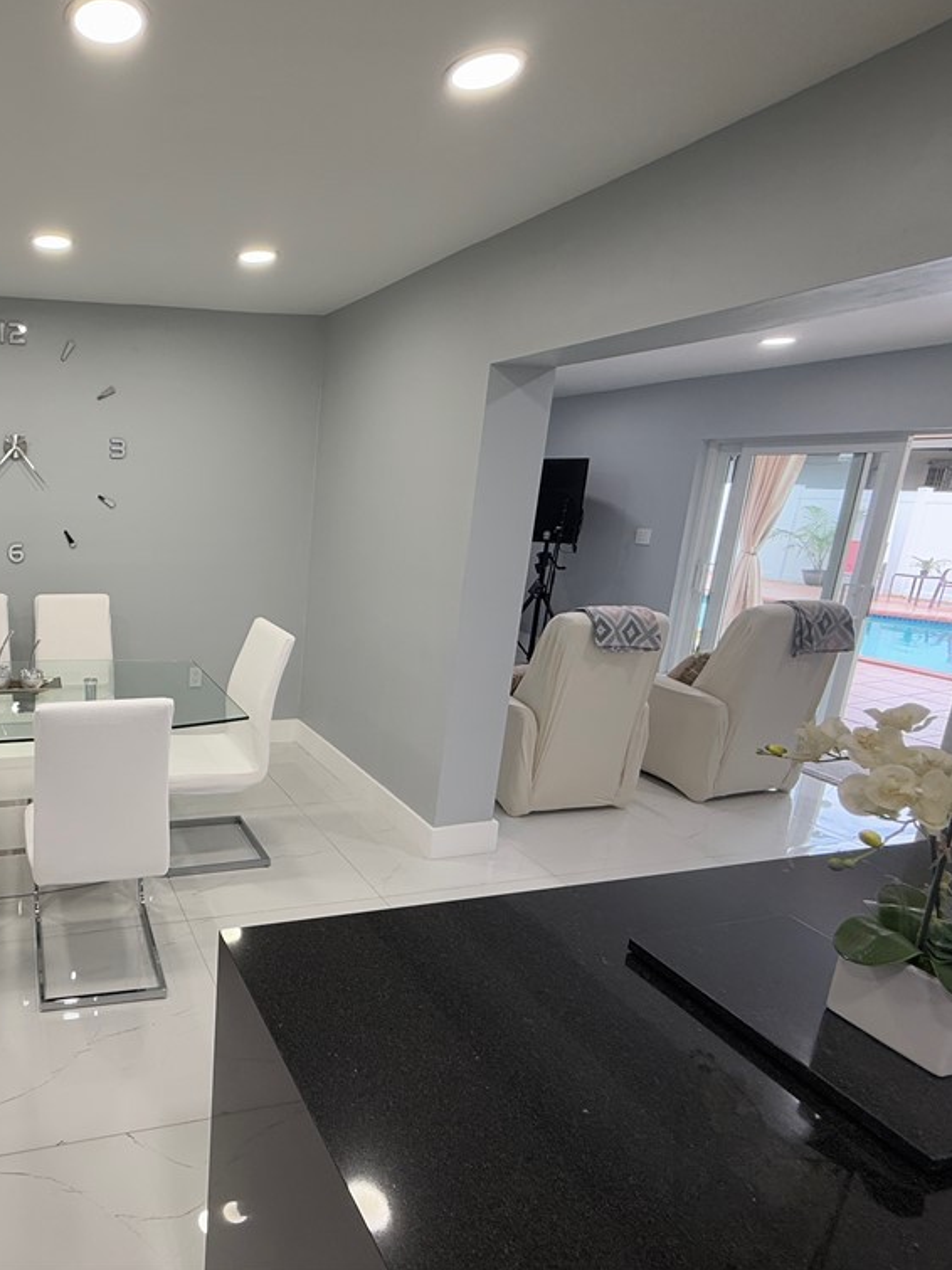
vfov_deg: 84.7
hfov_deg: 60.6
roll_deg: -0.5
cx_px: 136
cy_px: 627
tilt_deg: -11.7
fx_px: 697
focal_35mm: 19
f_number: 2.2
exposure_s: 1/120
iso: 125
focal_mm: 2.22
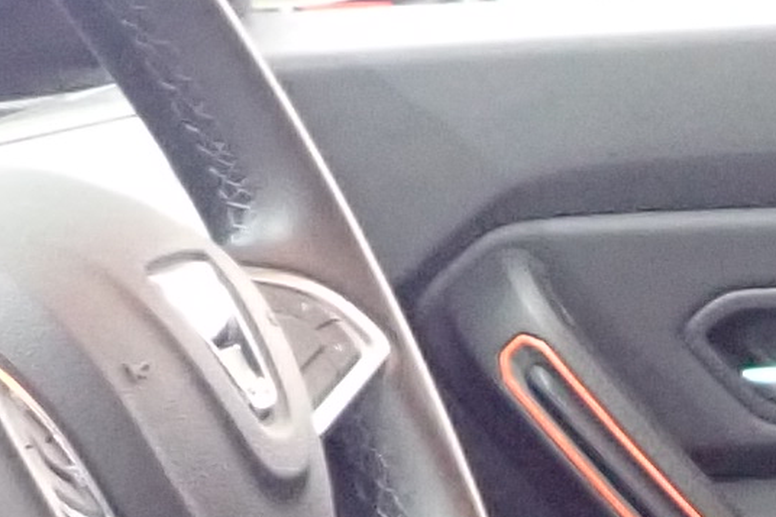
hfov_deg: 10.5
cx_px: 785
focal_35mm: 194
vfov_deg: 6.9
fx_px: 4180
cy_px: 823
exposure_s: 1/30
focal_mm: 4.5
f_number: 2
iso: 800
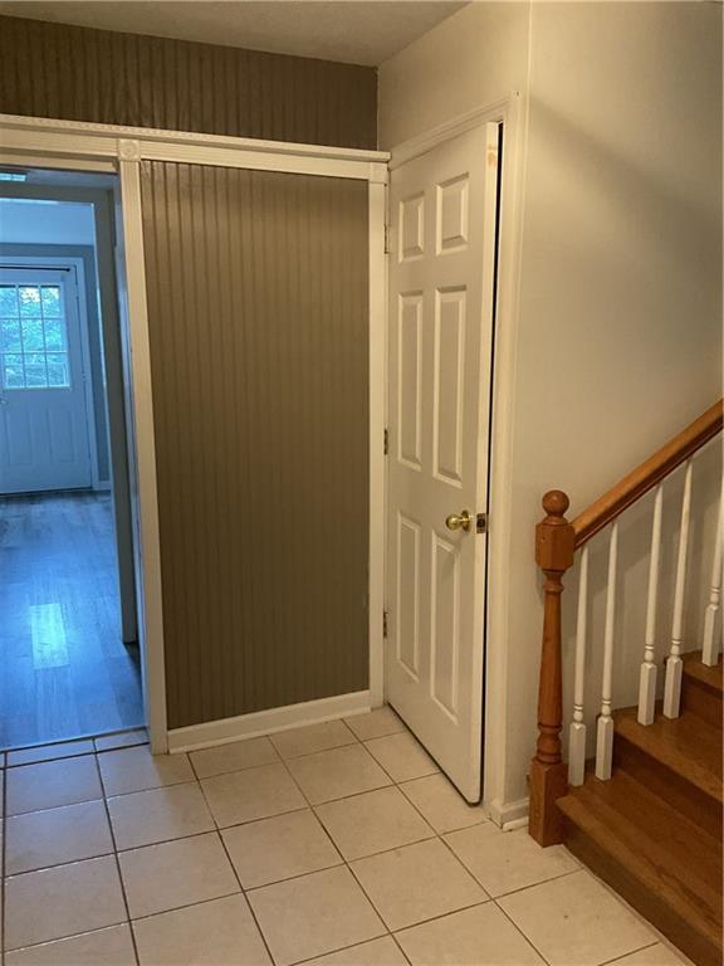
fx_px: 809
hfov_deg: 48.2
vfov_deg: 61.7
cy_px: 483
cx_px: 362
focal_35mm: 29
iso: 200
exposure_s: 1/60
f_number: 1.8
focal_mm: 3
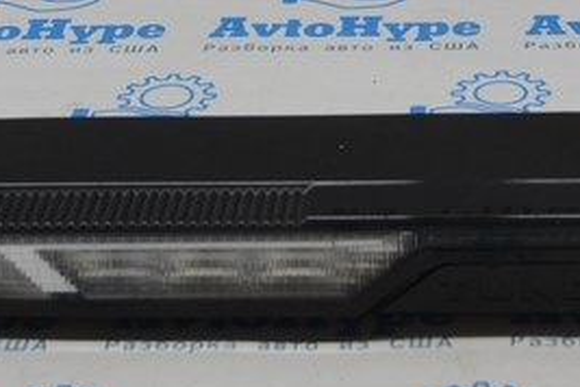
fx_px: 2223
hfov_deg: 14.7
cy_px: -95
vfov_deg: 9.8
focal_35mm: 138
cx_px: 545
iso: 400
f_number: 5.6
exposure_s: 1/125
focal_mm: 24
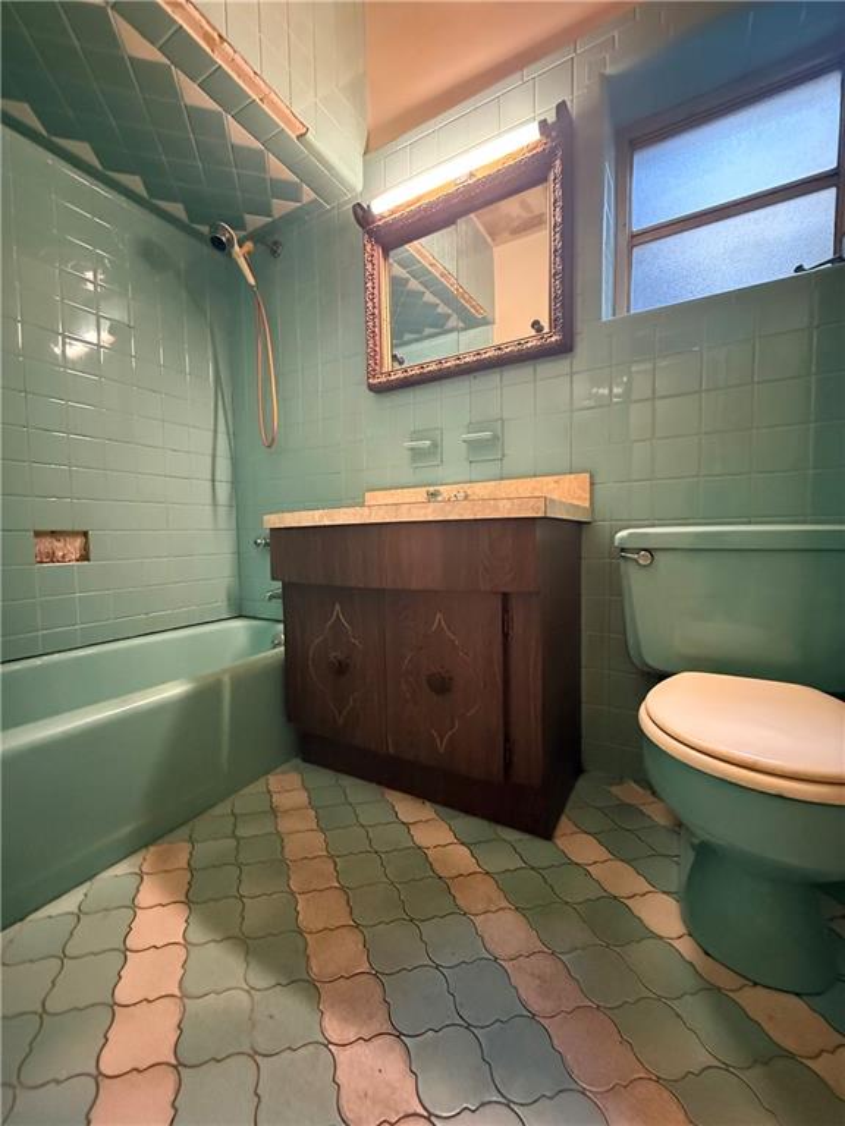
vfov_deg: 102.1
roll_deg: +1.0
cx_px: 422
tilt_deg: -2.0
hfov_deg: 85.7
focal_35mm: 14
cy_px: 563
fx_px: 456
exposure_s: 1/40
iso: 1600
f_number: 2.2
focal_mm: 2.22
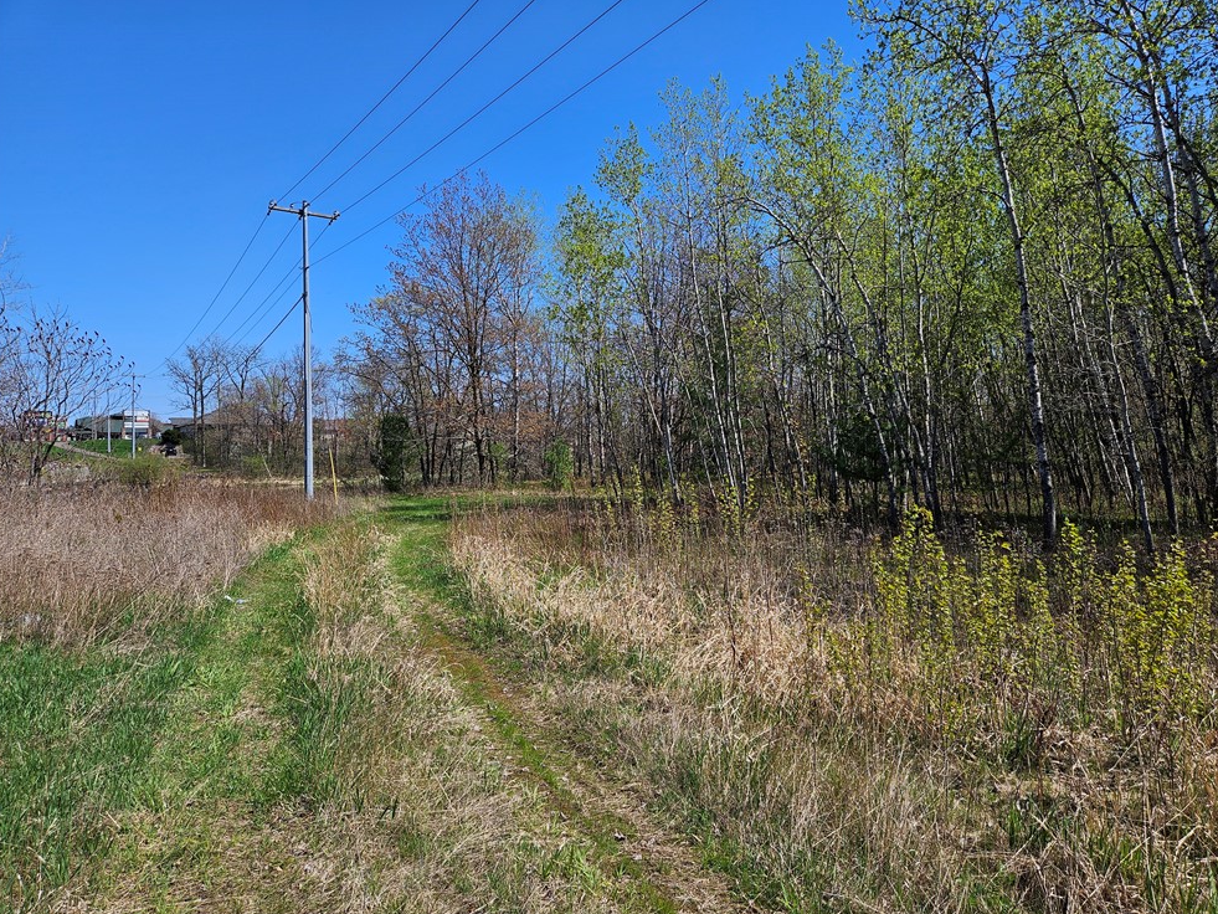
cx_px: 622
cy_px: 452
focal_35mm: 24
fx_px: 845
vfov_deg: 56.8
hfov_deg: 71.6
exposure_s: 1/2016
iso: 25
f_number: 1.8
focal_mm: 5.4
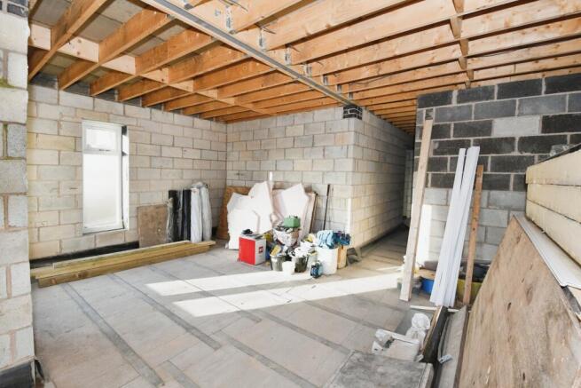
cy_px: 194
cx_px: 290
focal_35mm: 15
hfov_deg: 100.4
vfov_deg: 77.4
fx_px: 242
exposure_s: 1/160
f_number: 7.1
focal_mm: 10
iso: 800
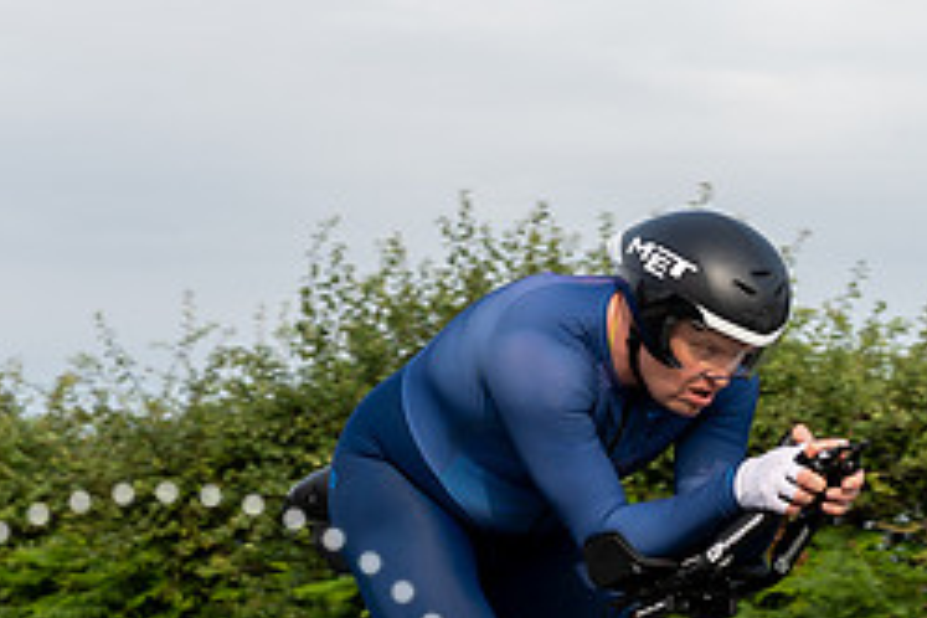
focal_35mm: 255
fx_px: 6566
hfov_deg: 8.1
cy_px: 513
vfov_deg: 5.4
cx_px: 696
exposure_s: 1/640
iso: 160
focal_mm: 62
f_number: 5
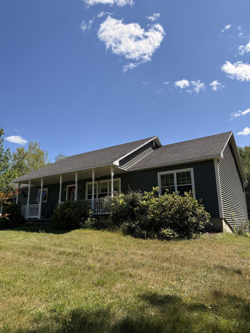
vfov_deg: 71.6
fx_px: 231
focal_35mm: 24
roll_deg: +0.0
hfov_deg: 56.8
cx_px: 125
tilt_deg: +14.3
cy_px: 166
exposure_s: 1/4975
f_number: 1.78
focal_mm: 6.76
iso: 100
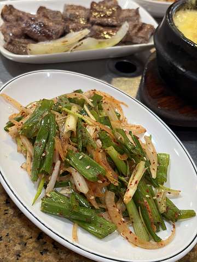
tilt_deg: -41.7
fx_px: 395
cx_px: 98
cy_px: 131
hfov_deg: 28.0
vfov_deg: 36.8
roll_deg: -8.3
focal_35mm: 52
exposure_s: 1/50
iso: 100
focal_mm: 5.96
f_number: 1.6
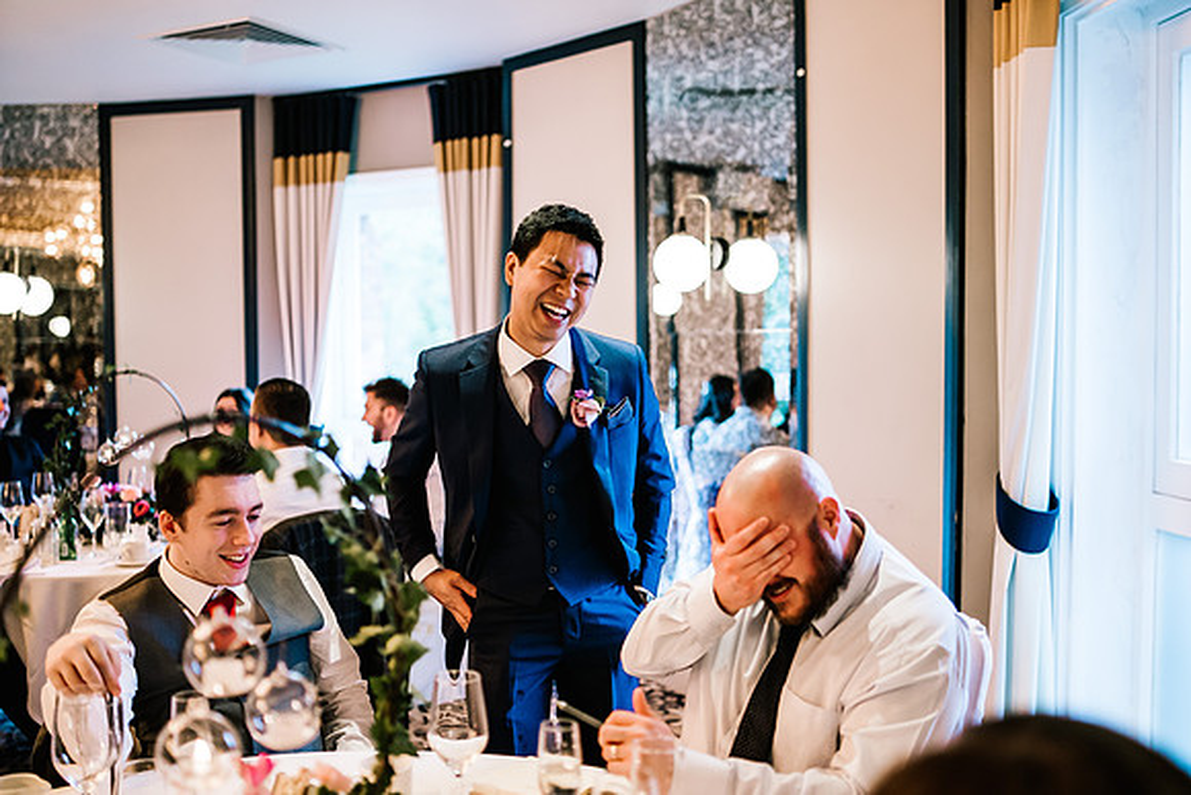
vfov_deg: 36.3
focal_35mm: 37
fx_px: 1213
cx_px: 596
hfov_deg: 52.3
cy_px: 398
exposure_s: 1/250
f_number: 1.4
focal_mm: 35
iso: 1250
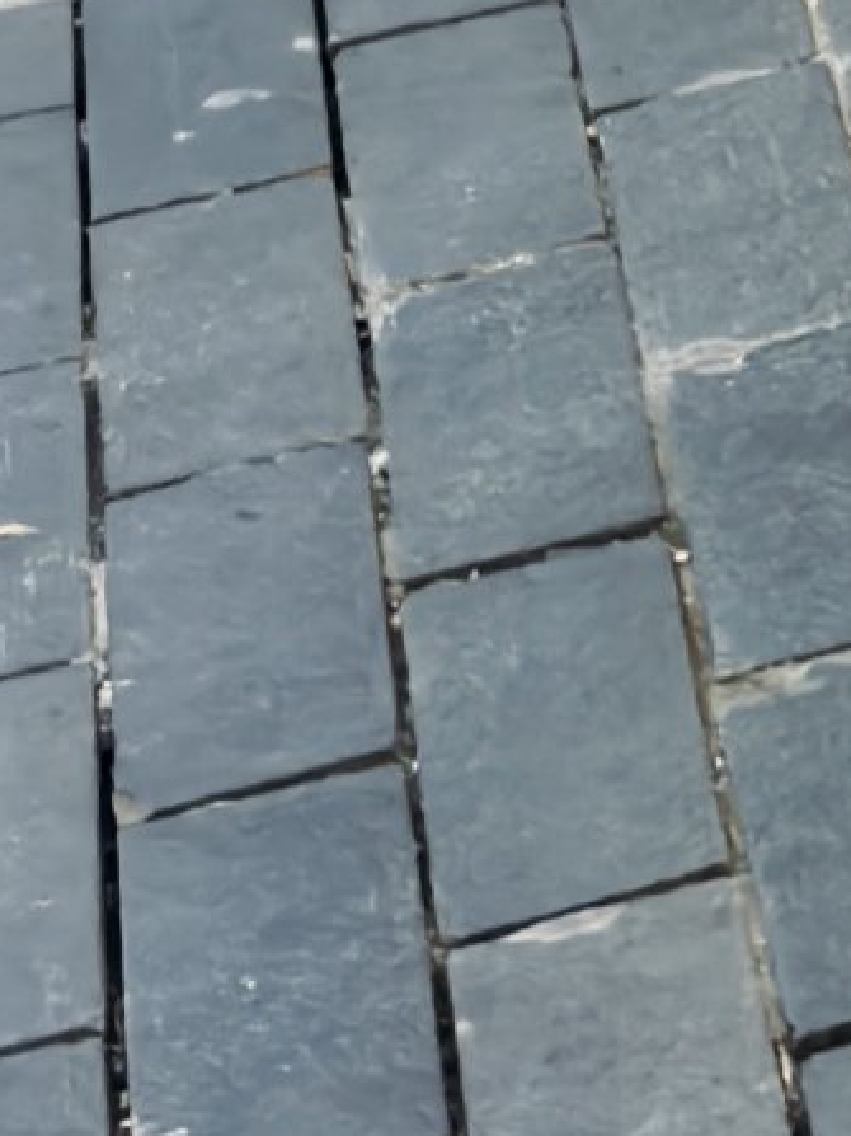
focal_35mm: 165
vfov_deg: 9.5
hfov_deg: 8.2
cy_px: -2217
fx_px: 5411
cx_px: 2101
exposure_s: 1/625
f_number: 1.4
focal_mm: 6.98
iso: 500
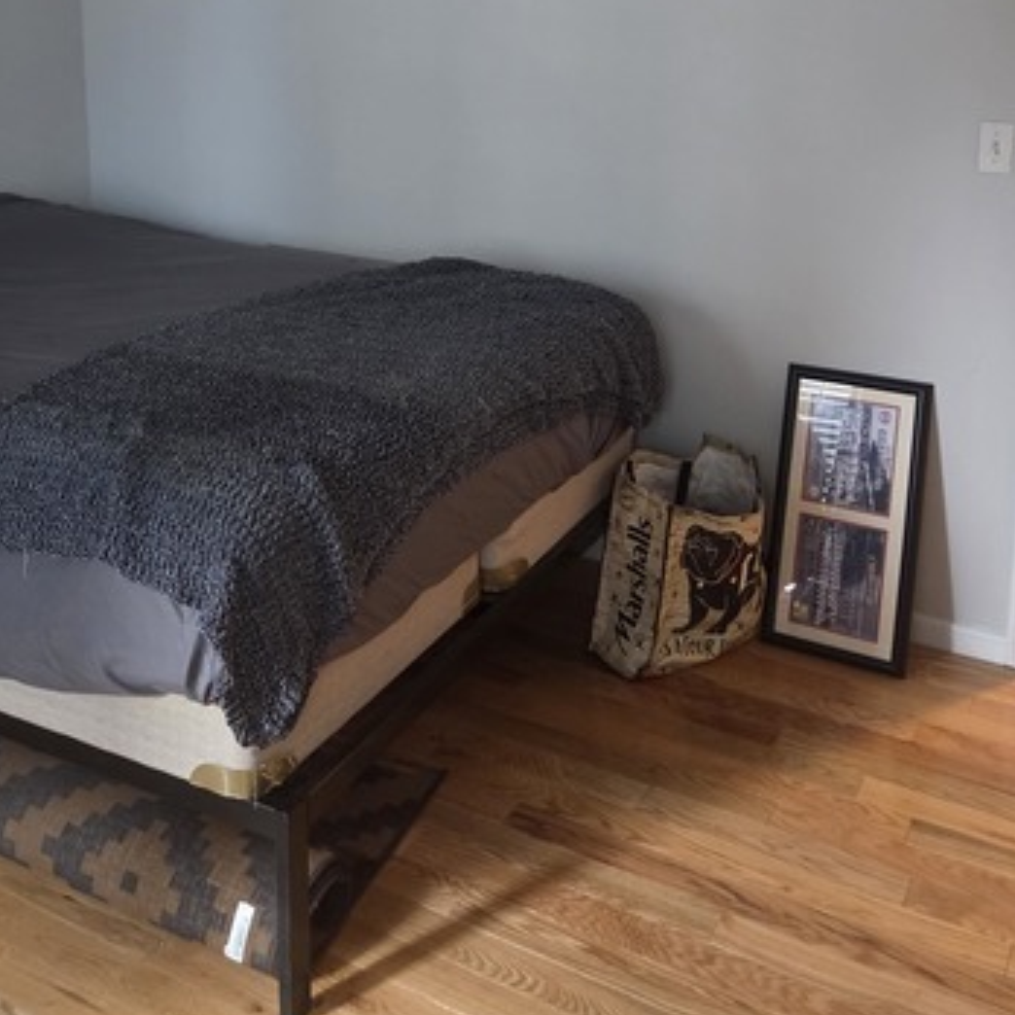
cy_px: 188
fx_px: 1294
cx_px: 487
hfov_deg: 42.8
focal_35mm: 39
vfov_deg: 40.9
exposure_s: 1/120
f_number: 1.8
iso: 1250
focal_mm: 5.4
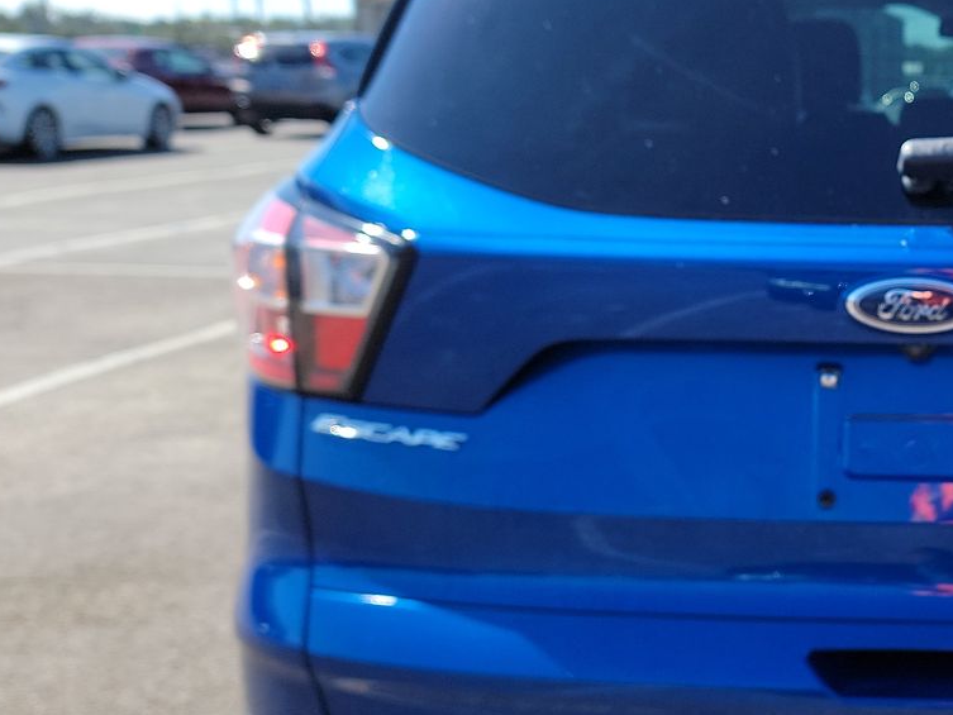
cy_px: 424
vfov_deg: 28.5
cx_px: 958
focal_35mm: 51
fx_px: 1404
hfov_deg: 34.1
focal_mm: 6.7
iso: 50
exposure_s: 1/408
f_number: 1.8
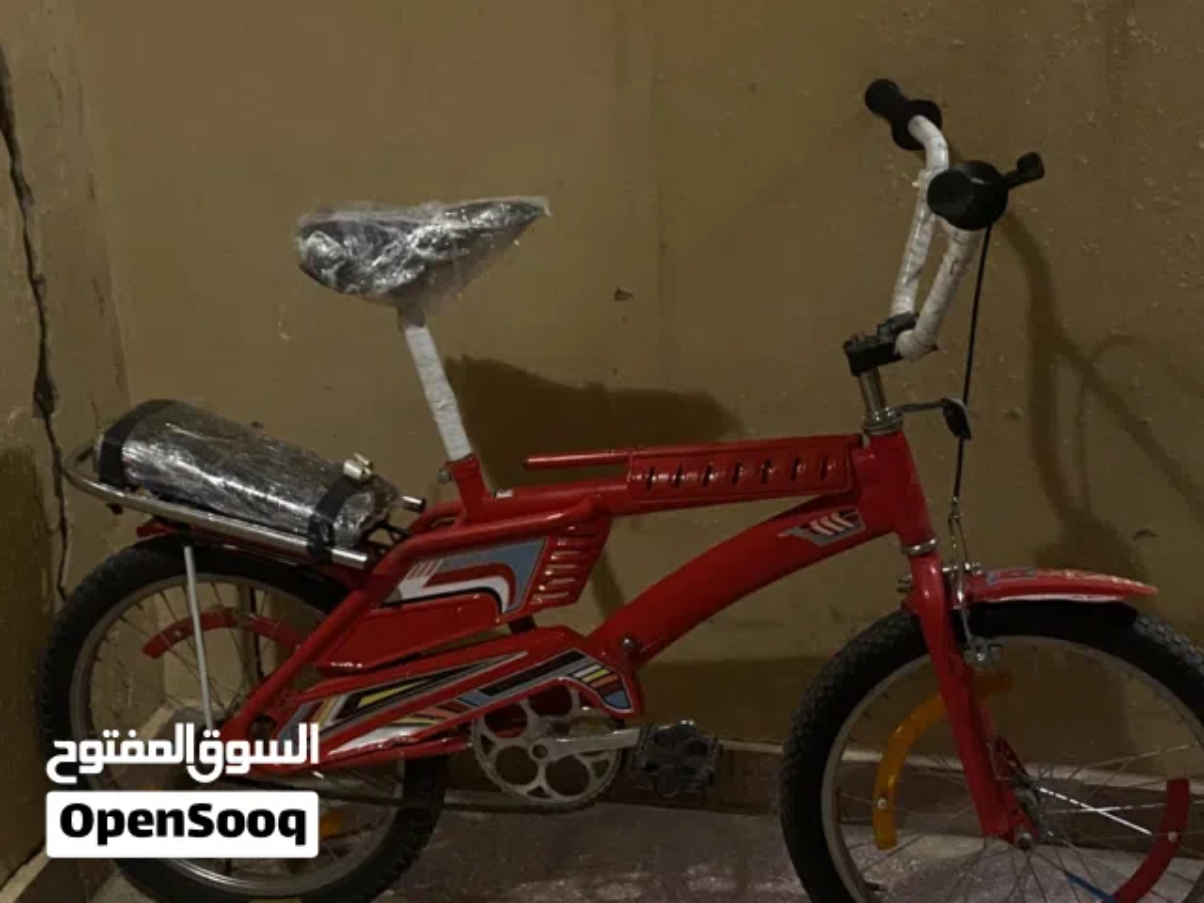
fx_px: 904
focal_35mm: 26
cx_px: 602
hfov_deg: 67.3
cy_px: 452
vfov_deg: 53.1
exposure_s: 1/40
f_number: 1.8
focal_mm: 4.25
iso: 500
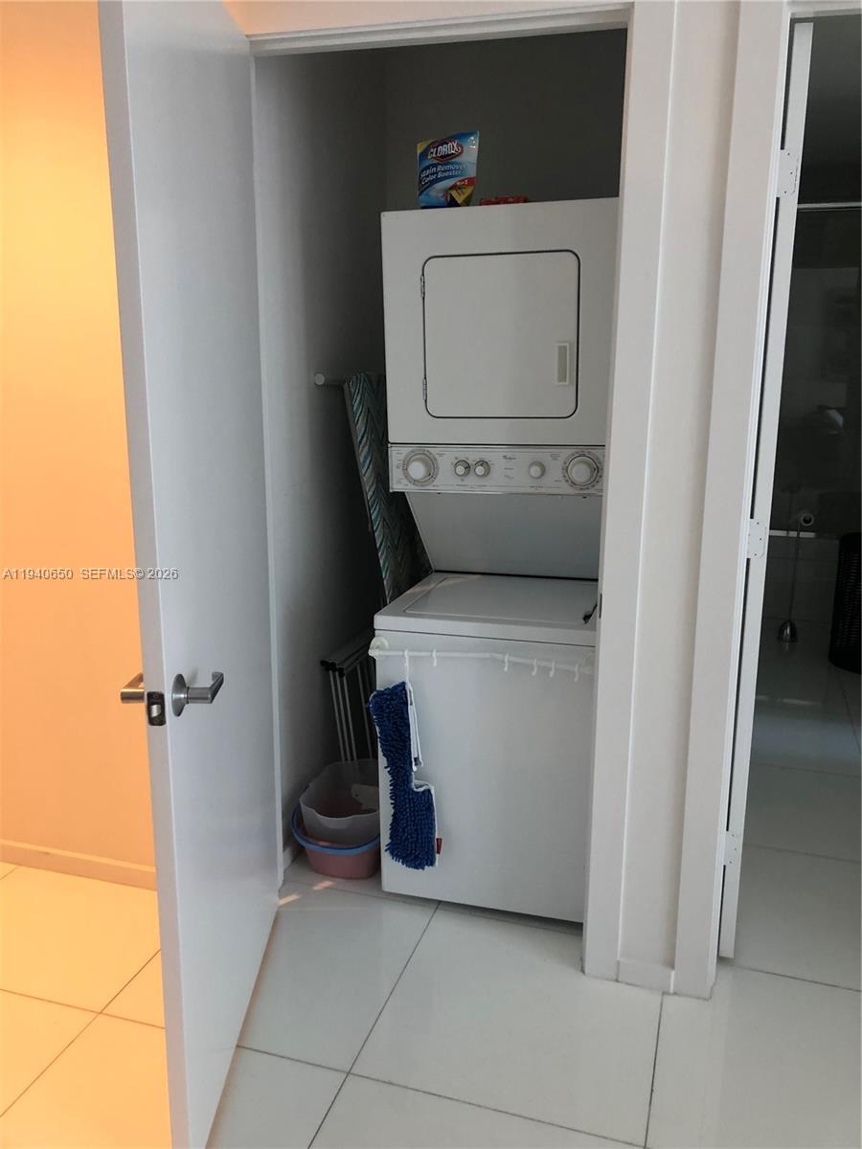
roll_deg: -1.8
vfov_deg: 63.4
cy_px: 574
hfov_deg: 49.7
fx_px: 930
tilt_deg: -11.0
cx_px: 431
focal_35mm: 28
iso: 40
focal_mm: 3.99
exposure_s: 1/15
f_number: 1.8
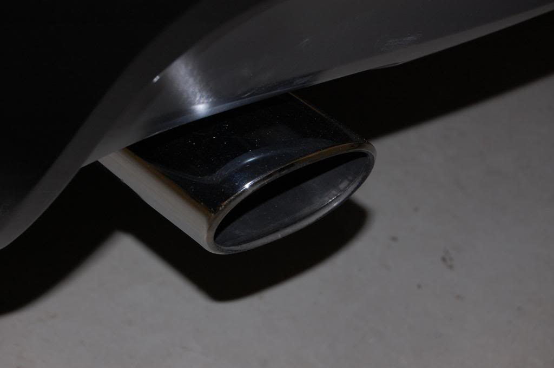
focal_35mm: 82
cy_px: 184
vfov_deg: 16.5
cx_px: 277
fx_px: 1269
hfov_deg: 24.6
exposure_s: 1/60
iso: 400
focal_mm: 55
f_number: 5.6
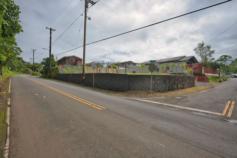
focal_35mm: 17
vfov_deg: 70.8
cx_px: 118
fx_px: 111
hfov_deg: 93.6
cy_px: 79
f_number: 4
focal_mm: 16.9
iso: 50
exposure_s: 1/1000
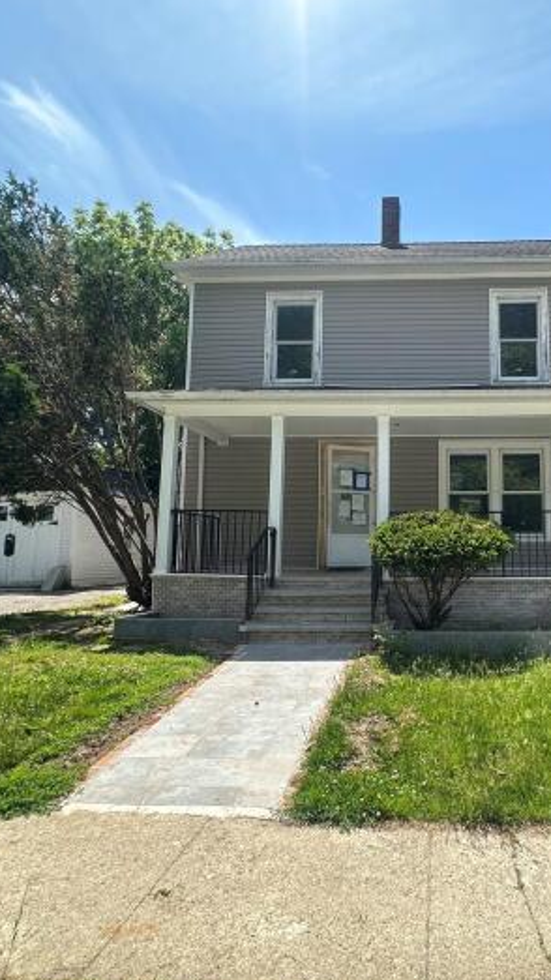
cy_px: 491
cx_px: 414
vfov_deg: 83.9
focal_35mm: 21
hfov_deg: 51.3
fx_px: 546
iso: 40
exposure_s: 1/626
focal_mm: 2.22
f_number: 2.2
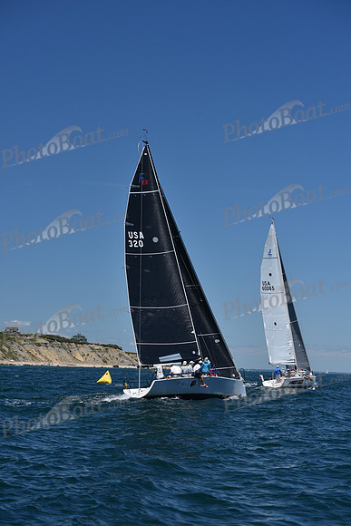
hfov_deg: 17.1
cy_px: 263
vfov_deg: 25.4
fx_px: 1169
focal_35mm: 80
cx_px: 176
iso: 250
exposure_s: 1/800
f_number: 7.1
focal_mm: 80
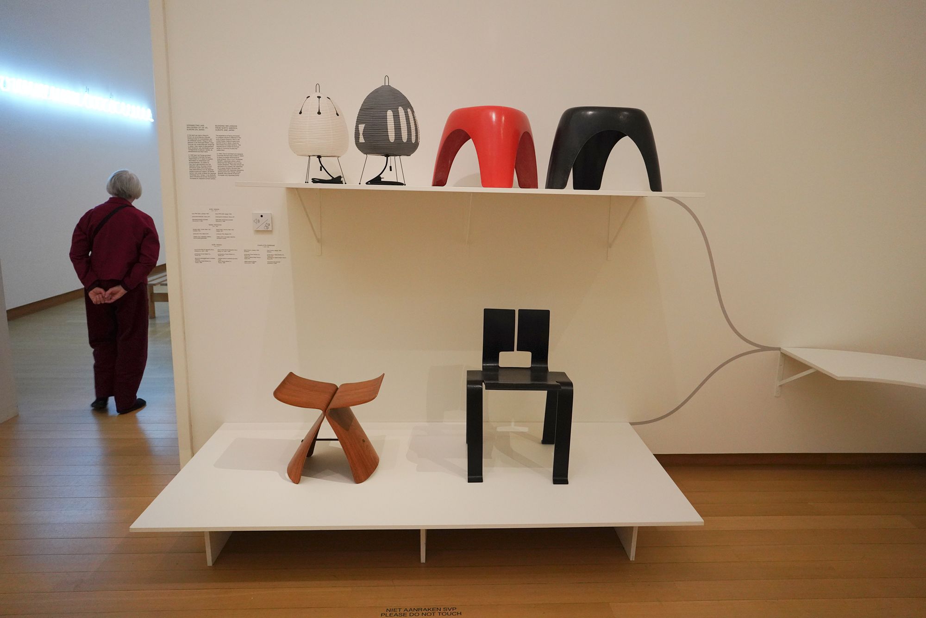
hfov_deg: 73.7
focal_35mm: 24
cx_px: 463
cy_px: 309
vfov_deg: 53.1
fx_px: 617
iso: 3200
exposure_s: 1/80
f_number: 5
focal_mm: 24
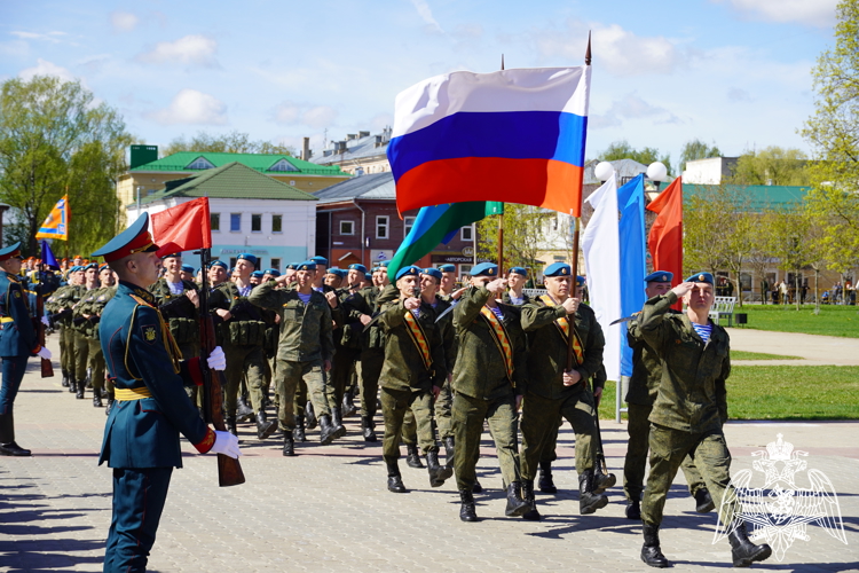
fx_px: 1789
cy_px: 286
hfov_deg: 27.0
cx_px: 430
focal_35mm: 75
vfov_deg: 18.2
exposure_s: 1/400
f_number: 5.6
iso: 100
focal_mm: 50
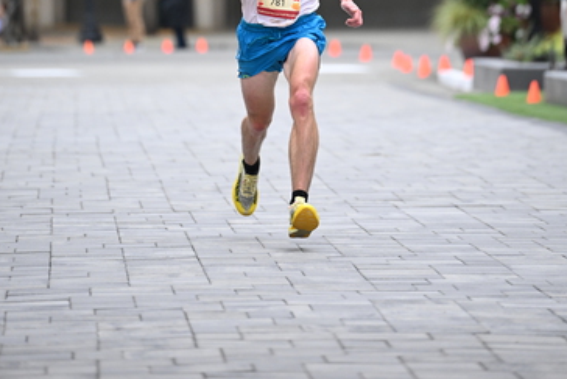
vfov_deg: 4.5
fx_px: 4758
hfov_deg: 6.8
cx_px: 284
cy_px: -42
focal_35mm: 302
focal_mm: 200
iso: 1600
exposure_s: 1/800
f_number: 2.8
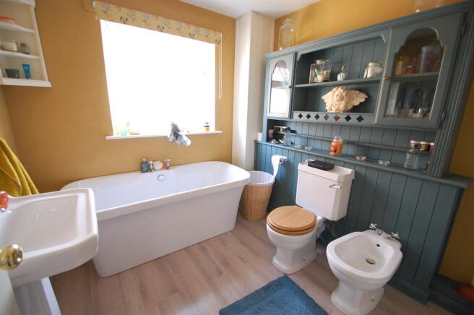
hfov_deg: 100.4
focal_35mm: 15
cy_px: 158
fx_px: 197
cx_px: 237
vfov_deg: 77.2
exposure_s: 1/30
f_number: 3.5
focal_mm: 10
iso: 720
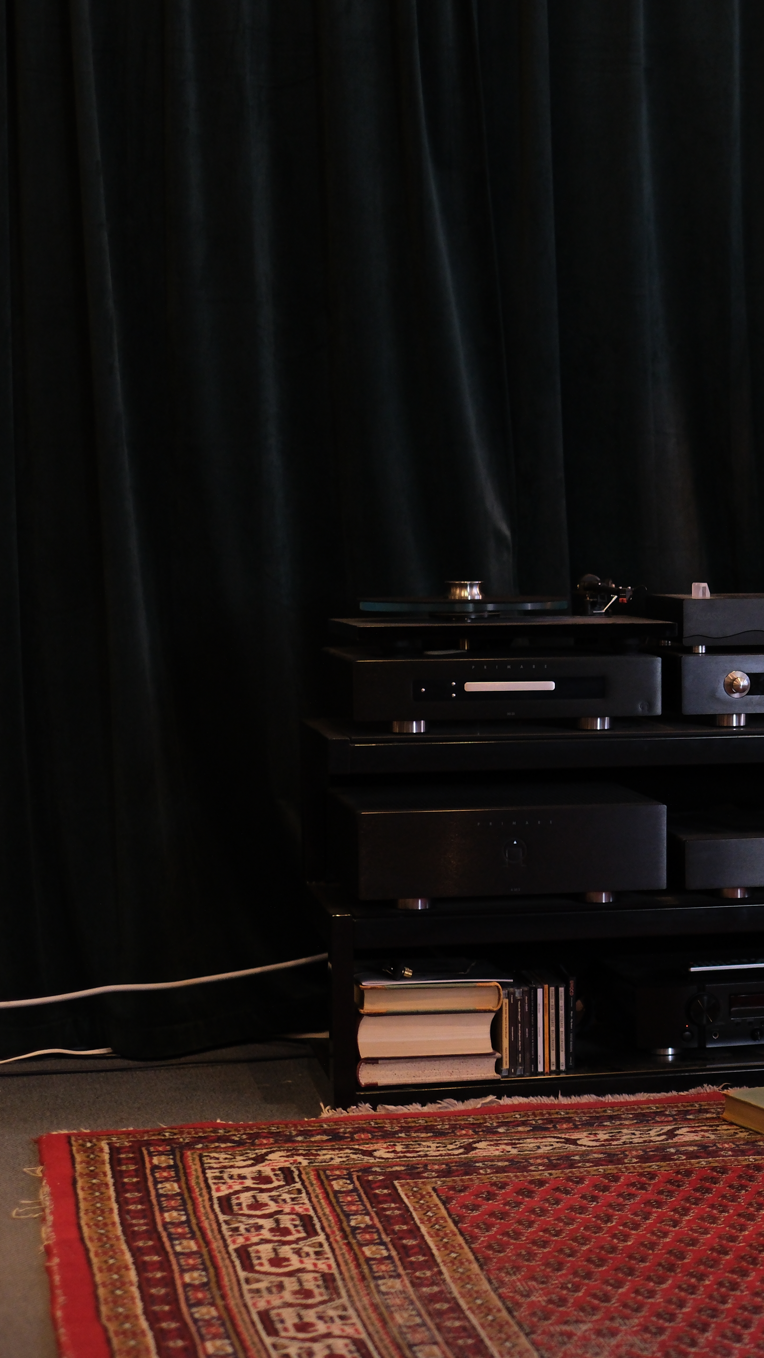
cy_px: 678
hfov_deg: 13.8
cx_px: 1003
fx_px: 3025
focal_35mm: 84
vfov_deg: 25.3
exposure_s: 1/250
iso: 1250
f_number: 2
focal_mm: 35
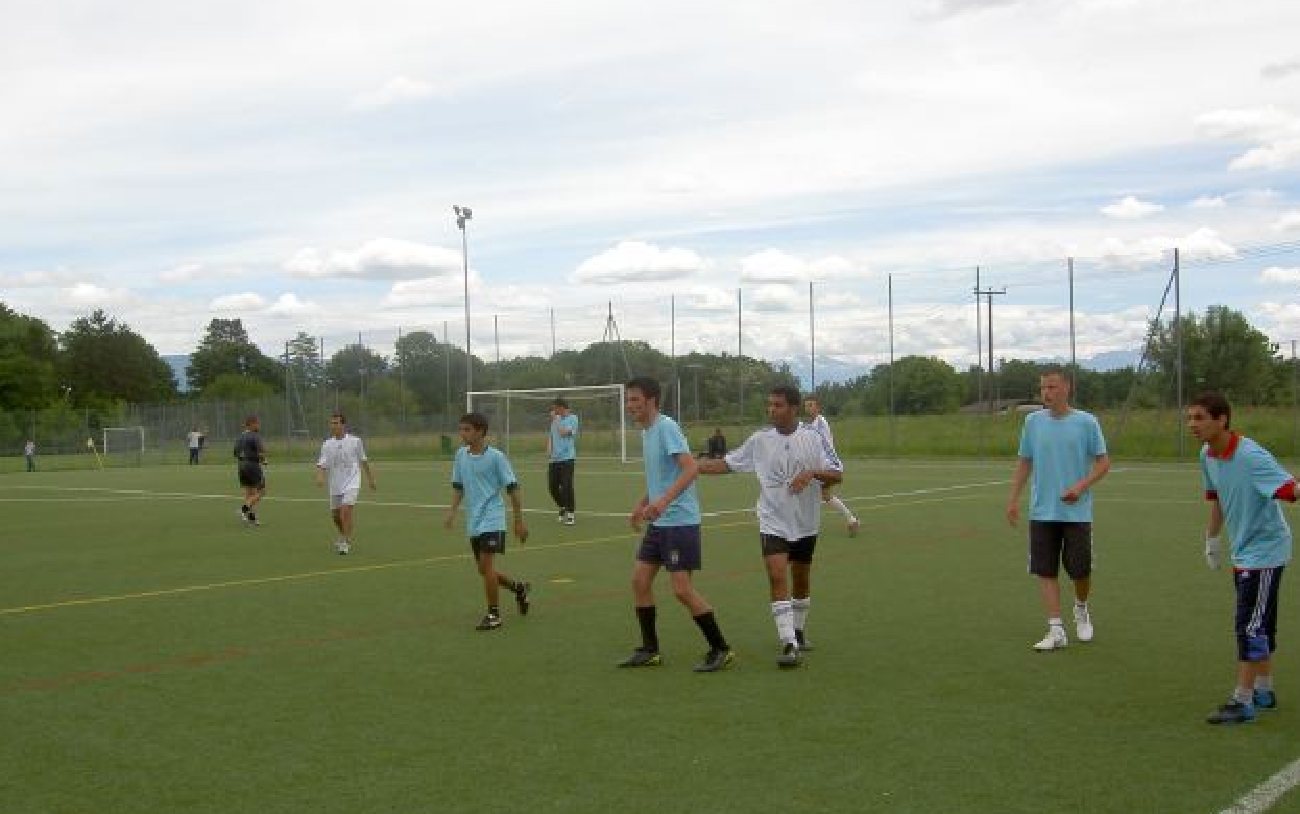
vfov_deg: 34.5
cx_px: 659
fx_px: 1311
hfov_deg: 52.7
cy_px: 438
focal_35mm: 37
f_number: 4.7
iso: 50
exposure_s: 1/400
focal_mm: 5.6
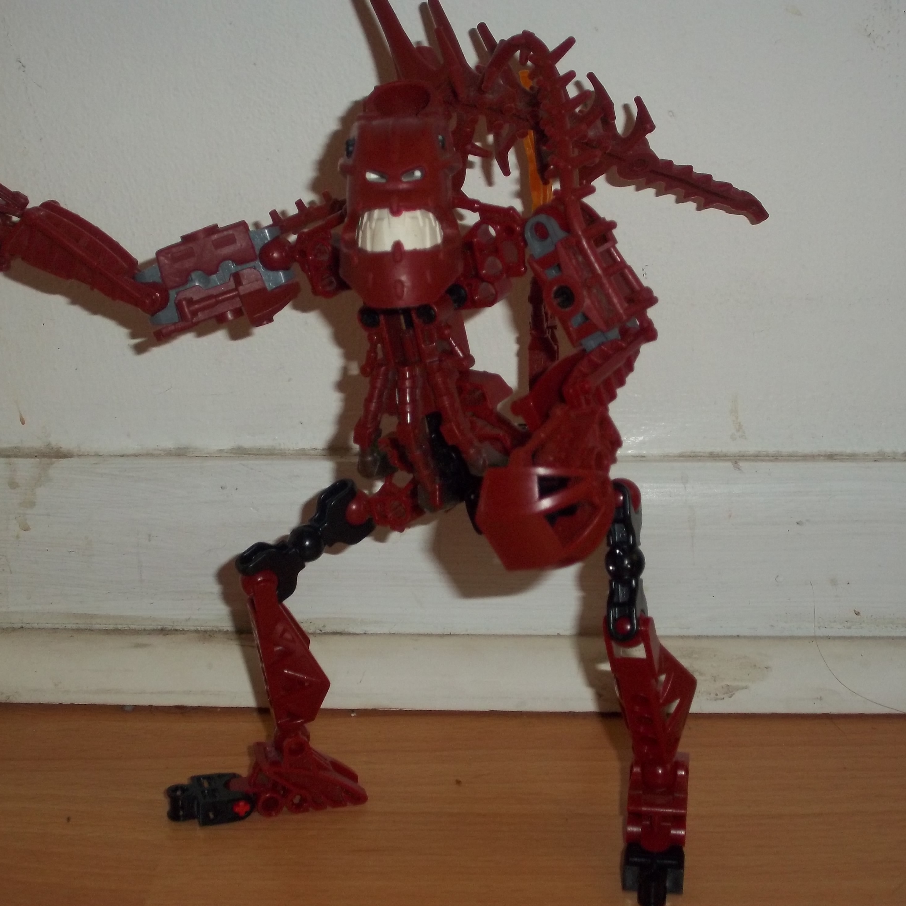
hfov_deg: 25.4
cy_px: 458
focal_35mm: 68
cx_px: 464
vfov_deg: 25.4
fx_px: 2014
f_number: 3.9
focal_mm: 10.1
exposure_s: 1/40
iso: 160
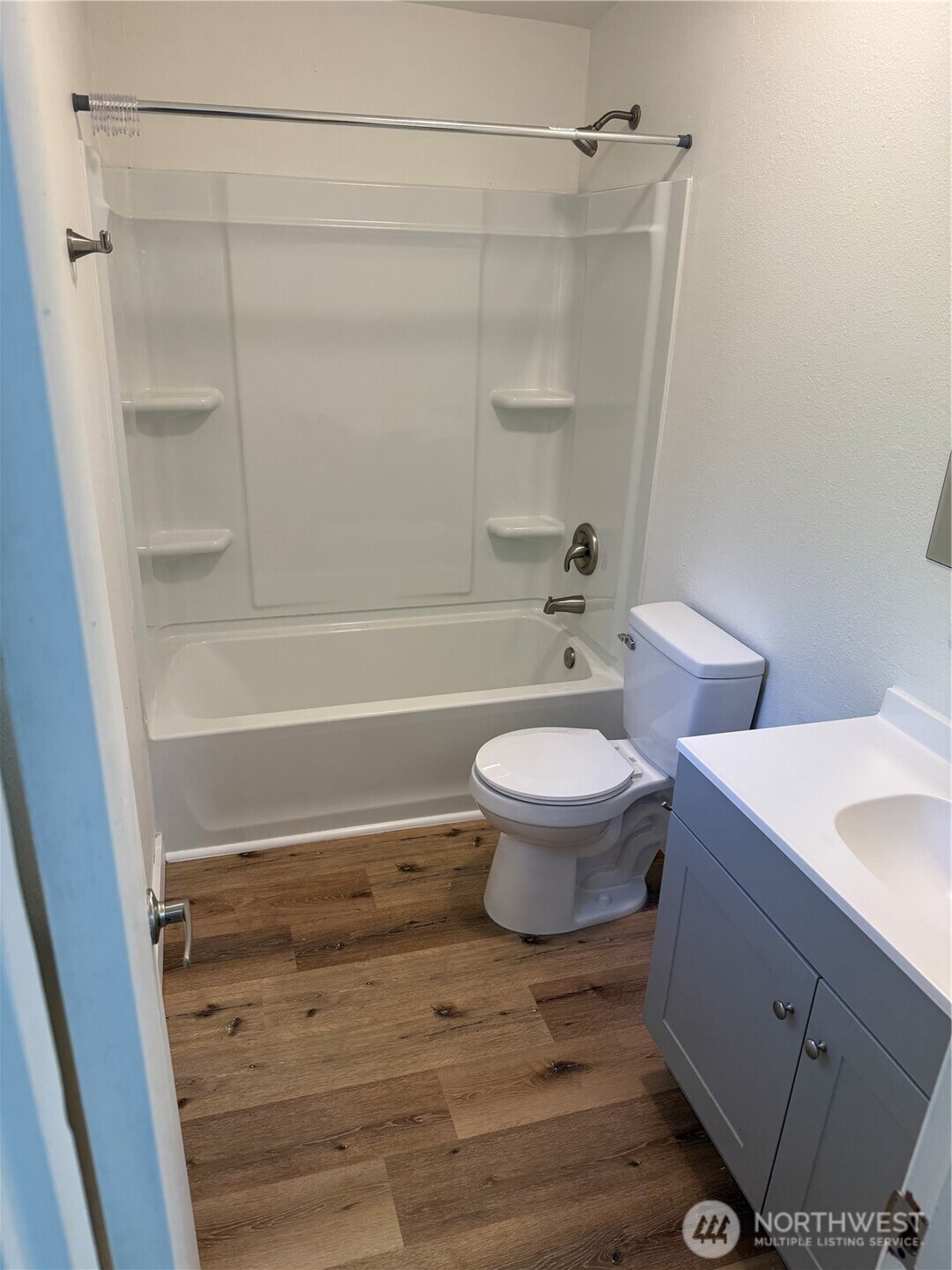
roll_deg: -2.9
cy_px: 635
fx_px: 880
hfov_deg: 56.8
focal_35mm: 24
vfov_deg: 71.6
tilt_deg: -22.1
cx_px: 476
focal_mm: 6.76
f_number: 1.78
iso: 160
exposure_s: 1/120
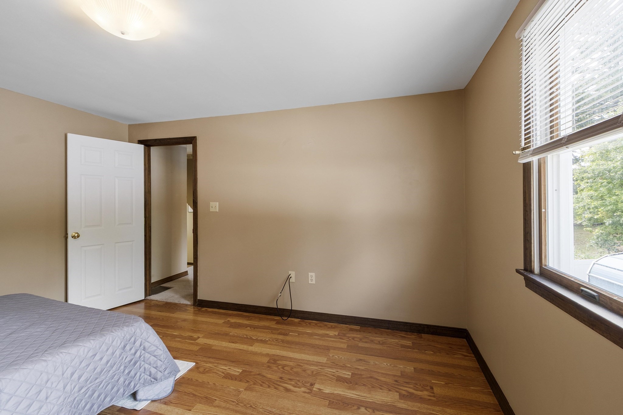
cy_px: 208
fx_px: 260
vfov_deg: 77.3
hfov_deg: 100.4
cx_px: 312
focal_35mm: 15
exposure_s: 1/1.25
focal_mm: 10
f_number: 8
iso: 320
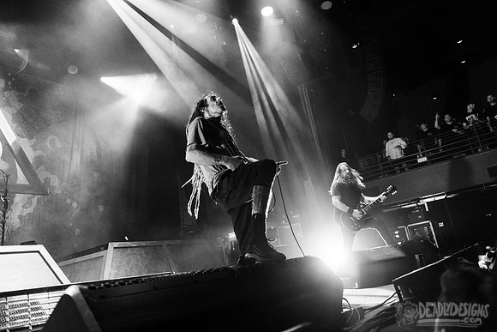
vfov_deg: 49.6
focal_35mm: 26
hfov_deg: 69.4
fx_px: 359
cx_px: 248
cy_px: 166
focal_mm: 26
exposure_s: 1/320
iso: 3200
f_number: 3.2
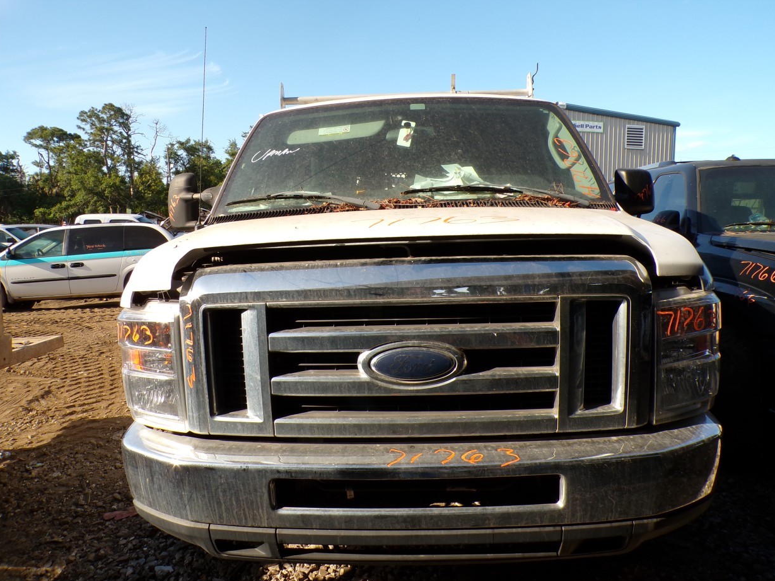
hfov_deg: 69.4
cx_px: 390
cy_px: 302
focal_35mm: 25
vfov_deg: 54.9
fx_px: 560
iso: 100
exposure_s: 1/320
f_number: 4.4
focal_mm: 4.3
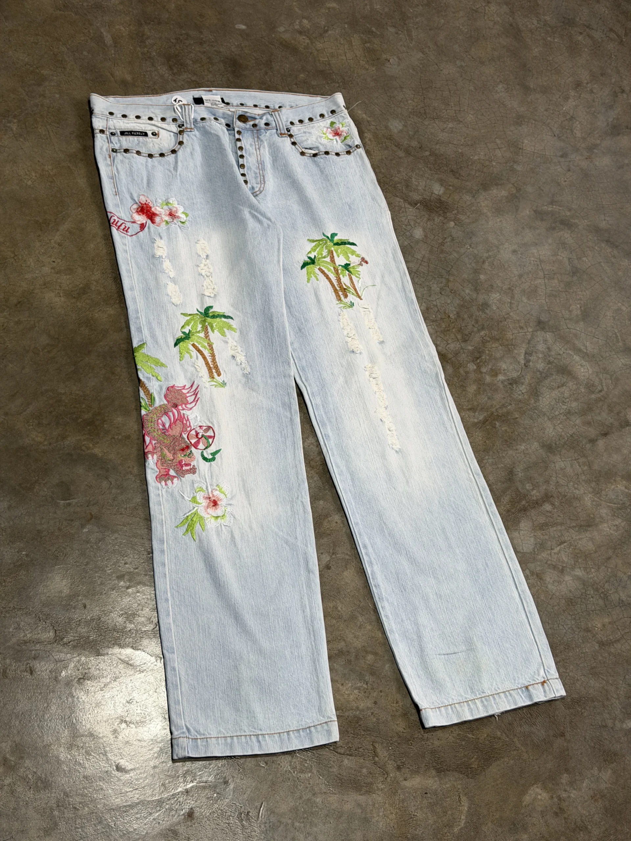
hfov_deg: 30.3
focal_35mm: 48
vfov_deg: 39.7
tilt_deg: -56.8
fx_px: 1167
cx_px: 316
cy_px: 420
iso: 80
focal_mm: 6.76
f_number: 1.78
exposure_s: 1/50
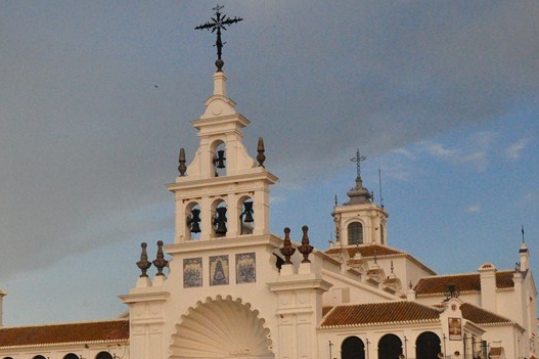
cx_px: 264
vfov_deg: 20.0
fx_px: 1002
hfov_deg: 30.1
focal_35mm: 67
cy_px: 298
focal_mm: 23
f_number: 11
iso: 2500
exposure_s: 1/500
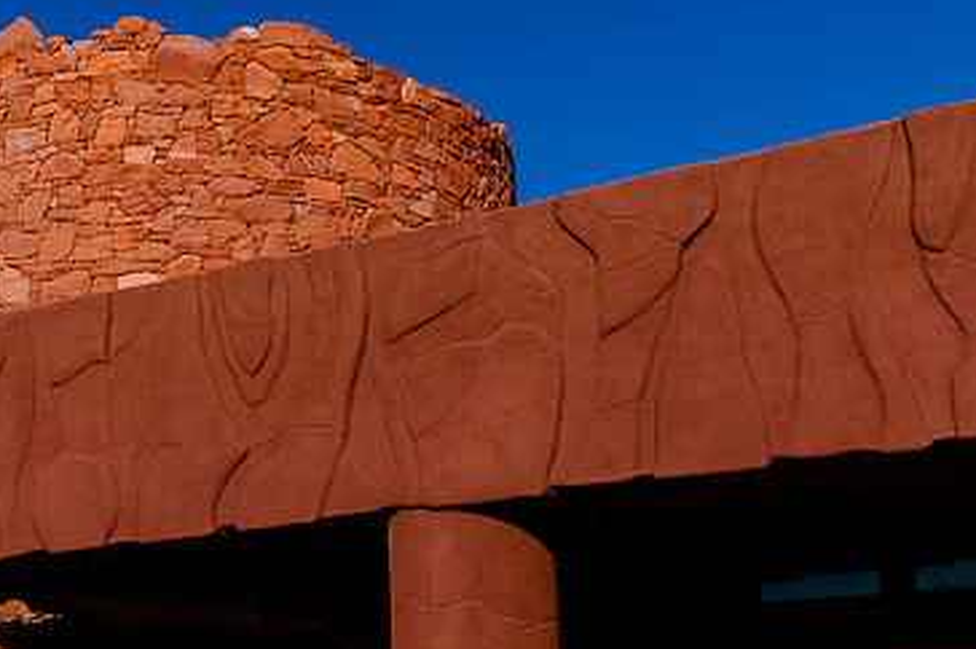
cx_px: 451
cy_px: 567
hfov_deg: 36.9
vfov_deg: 24.4
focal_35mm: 54
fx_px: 1463
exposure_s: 1/640
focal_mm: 28
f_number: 8
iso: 200
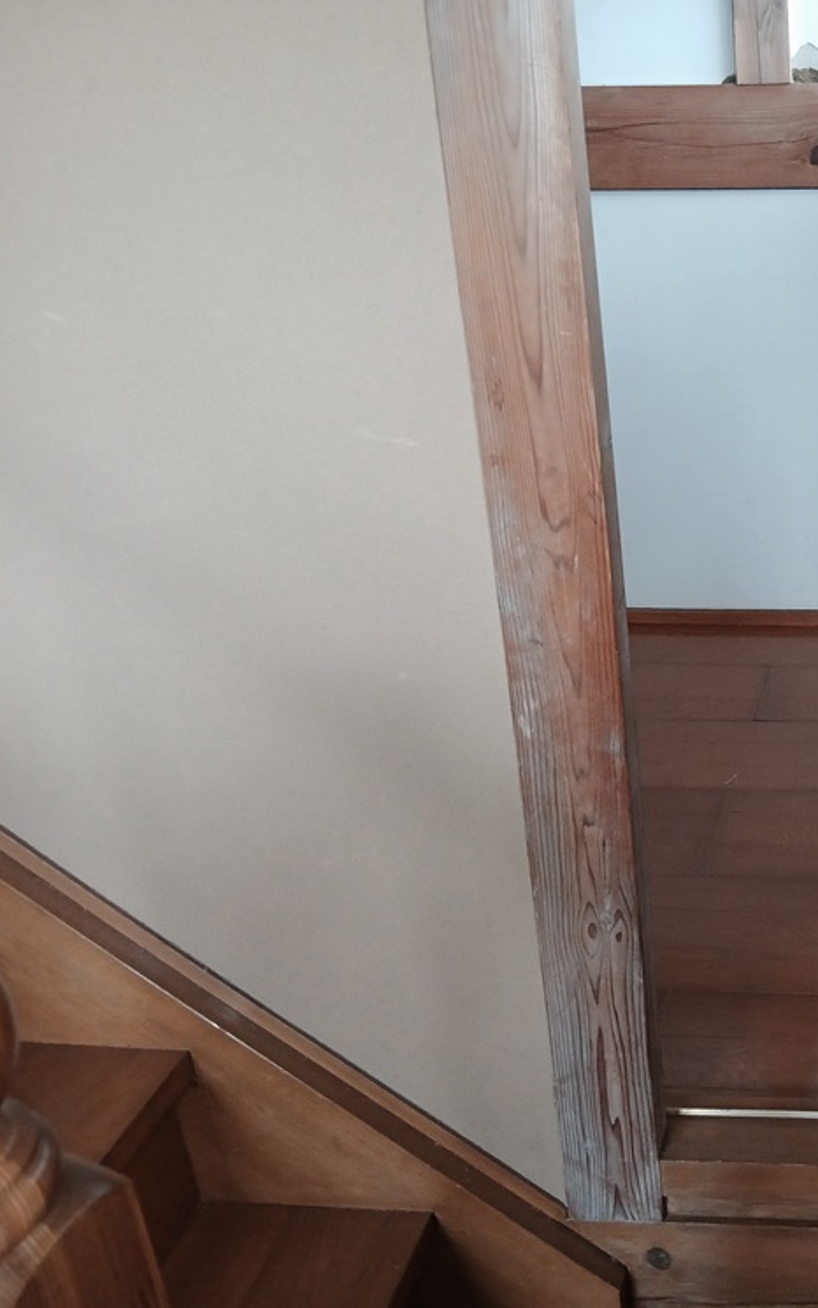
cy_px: 653
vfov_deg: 52.7
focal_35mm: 37
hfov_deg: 31.7
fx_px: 1319
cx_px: 830
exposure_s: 1/50
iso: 200
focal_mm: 3.86
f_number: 1.8
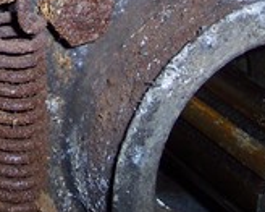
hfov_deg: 13.1
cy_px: -104
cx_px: -8
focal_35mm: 145
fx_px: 1137
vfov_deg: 10.3
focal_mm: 8
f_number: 2.8
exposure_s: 1/30
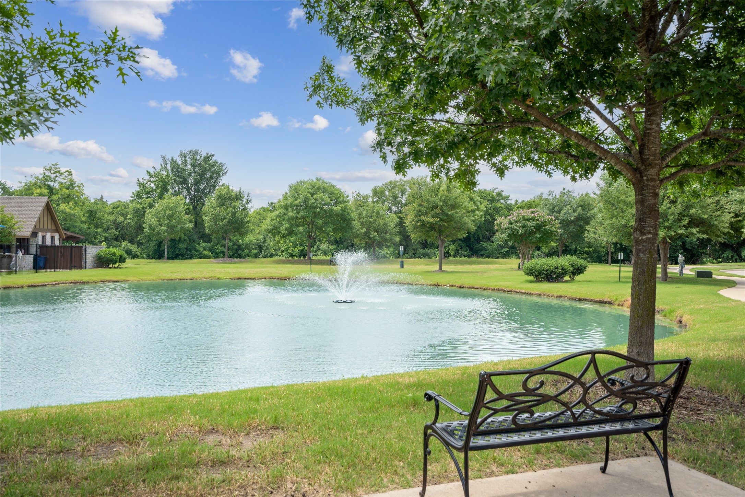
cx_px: 372
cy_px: 248
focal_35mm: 33
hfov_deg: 57.2
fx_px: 683
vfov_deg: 40.0
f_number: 9
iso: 160
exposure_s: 1/200
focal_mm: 33
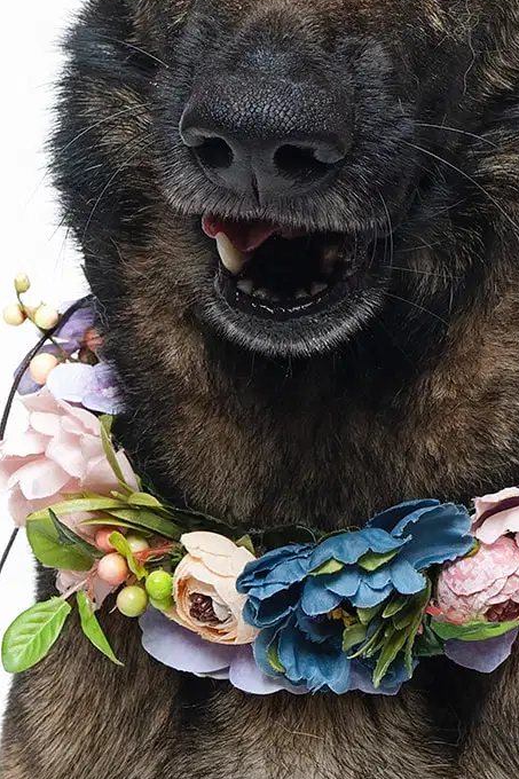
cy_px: 39
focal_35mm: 40
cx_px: 317
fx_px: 865
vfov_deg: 43.1
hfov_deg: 33.3
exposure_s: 1/250
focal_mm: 17
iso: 160
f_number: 5.6
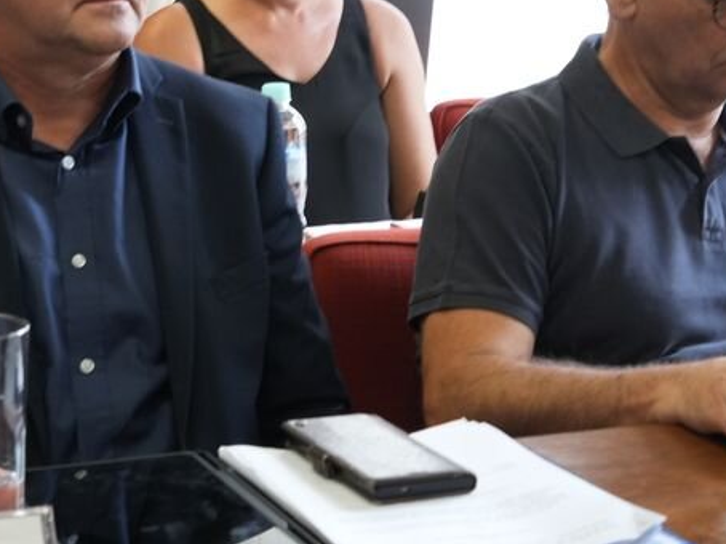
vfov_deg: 14.3
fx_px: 2138
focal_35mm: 102
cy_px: 18
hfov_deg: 19.2
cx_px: 237
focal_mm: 47
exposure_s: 1/50
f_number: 8
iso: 2000
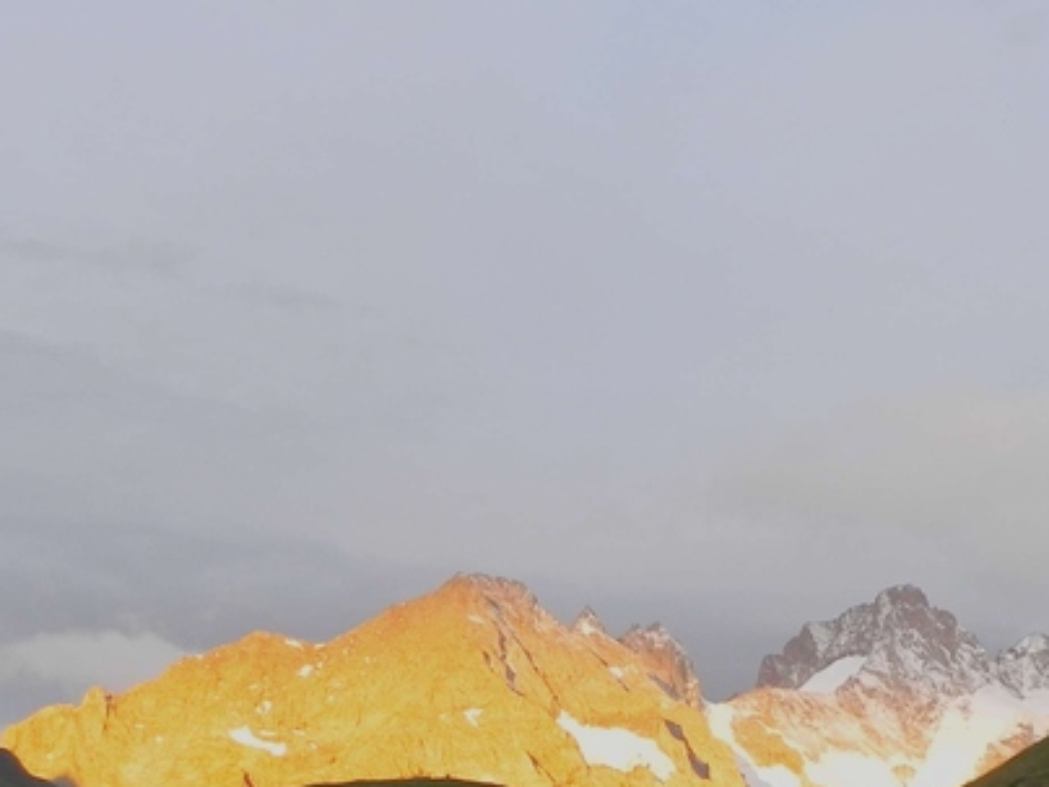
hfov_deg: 21.2
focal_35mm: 91
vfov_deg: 16.0
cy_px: 730
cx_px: 888
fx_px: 2758
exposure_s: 1/90
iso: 160
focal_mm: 8.2
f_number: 3.2
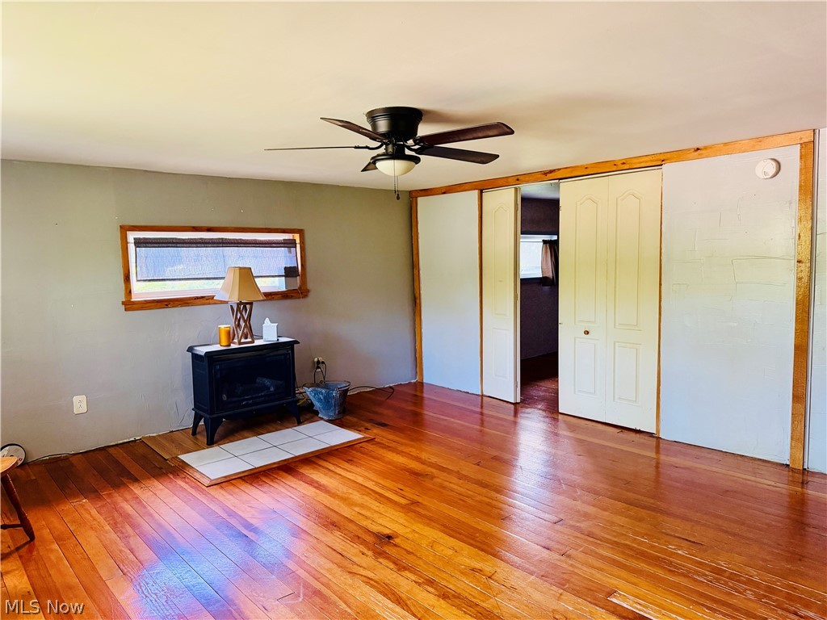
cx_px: 414
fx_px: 573
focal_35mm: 24
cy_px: 310
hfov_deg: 71.6
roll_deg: +2.0
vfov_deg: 56.8
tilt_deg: -5.0
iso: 500
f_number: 1.78
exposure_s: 1/60
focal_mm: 6.76
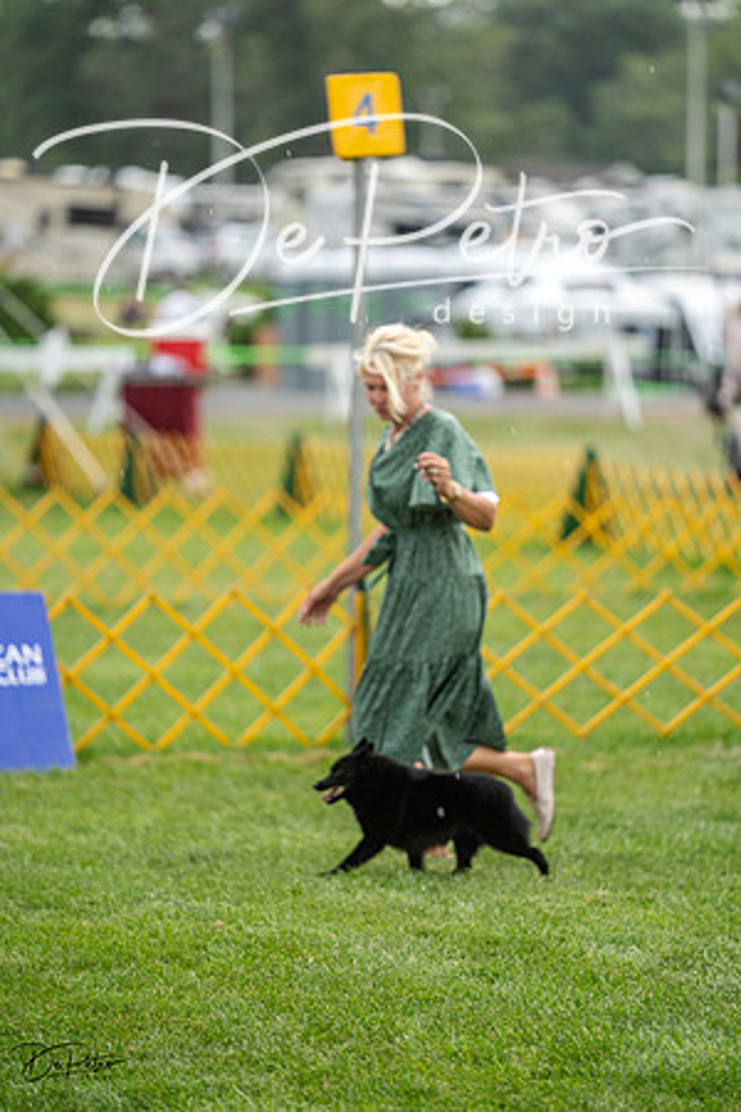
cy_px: 556
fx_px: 6175
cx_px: 370
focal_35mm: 200
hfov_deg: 6.9
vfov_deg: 10.3
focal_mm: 200
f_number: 2.8
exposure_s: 1/640
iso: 640
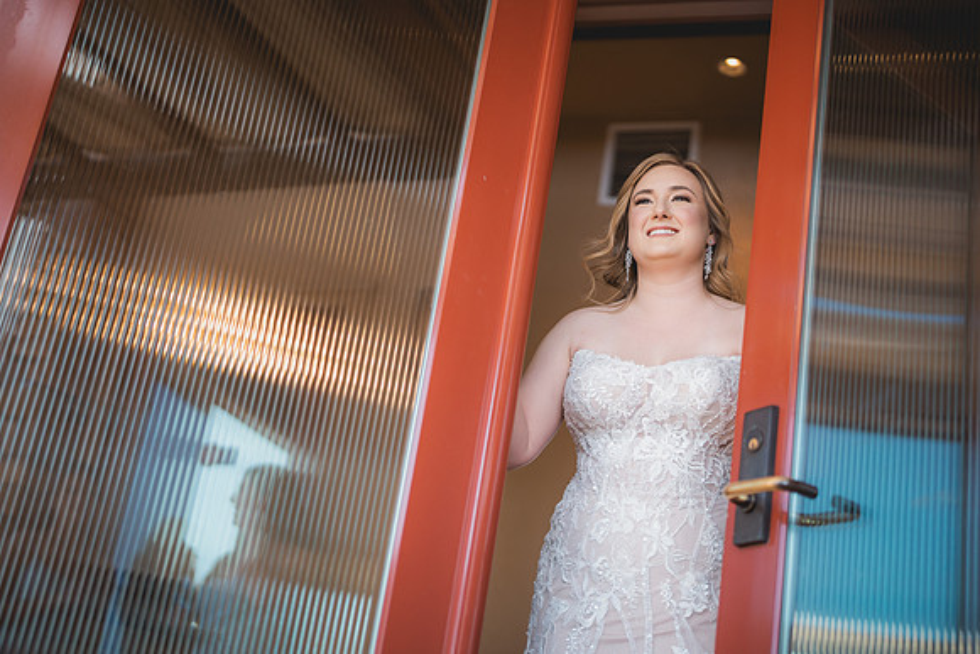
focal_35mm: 50
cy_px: 327
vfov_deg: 27.0
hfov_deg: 39.6
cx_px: 490
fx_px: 1361
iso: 1250
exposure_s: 1/3200
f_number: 1.4
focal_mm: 50
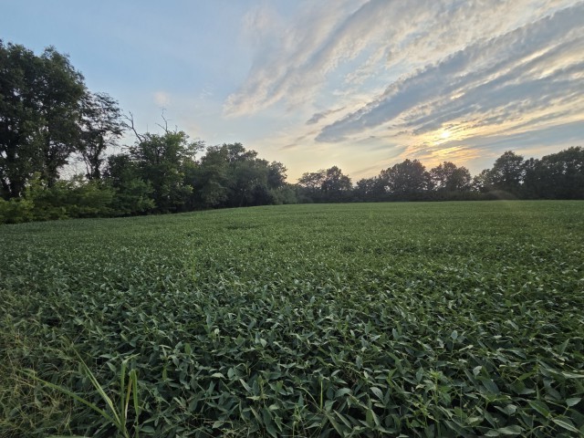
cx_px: 292
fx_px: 219
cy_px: 219
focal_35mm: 13
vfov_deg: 89.9
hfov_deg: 106.2
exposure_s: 1/939
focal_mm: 2.2
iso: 50
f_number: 2.2
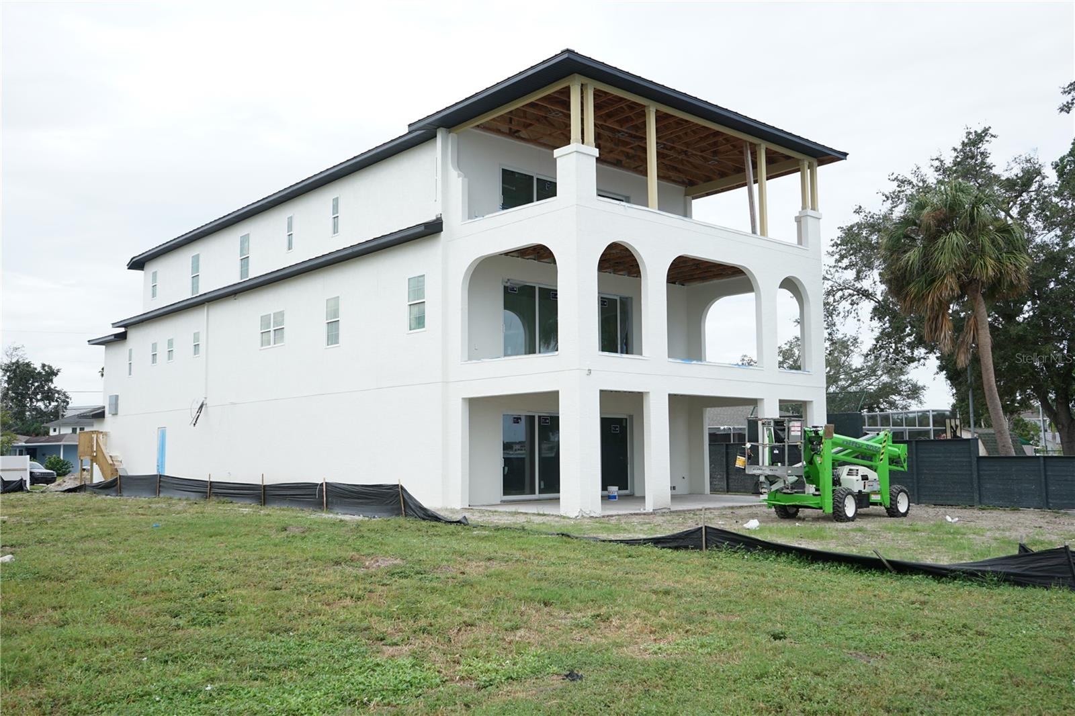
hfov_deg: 60.3
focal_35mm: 31
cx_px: 538
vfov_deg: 42.3
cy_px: 358
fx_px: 925
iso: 200
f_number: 8
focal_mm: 31
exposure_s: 1/250
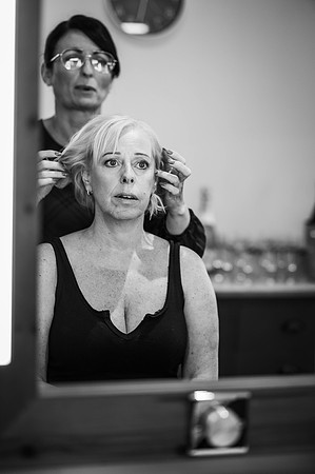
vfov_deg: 23.9
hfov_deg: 16.0
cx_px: 158
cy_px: 237
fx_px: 1118
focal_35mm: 85
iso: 450
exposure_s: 1/200
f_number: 2.2
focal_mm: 85
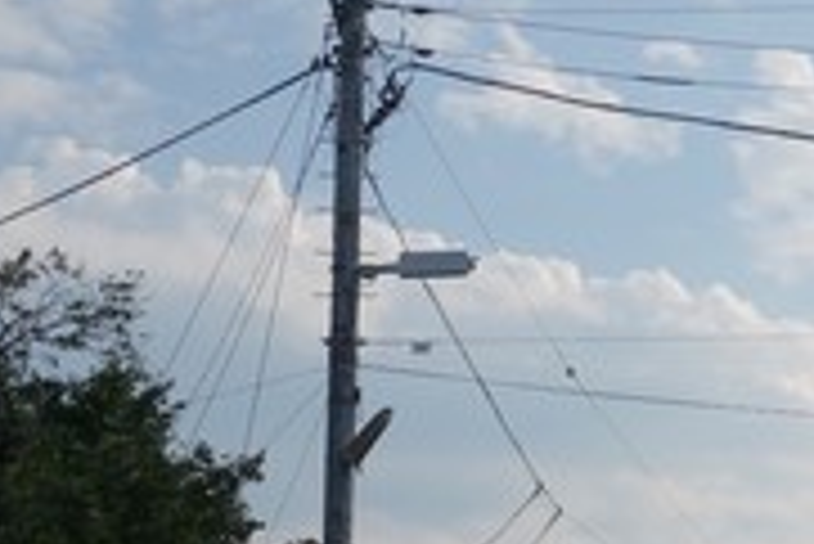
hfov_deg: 20.4
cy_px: 506
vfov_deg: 13.7
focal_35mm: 99
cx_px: 607
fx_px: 2240
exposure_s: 1/640
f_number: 5.6
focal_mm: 10.4
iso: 125
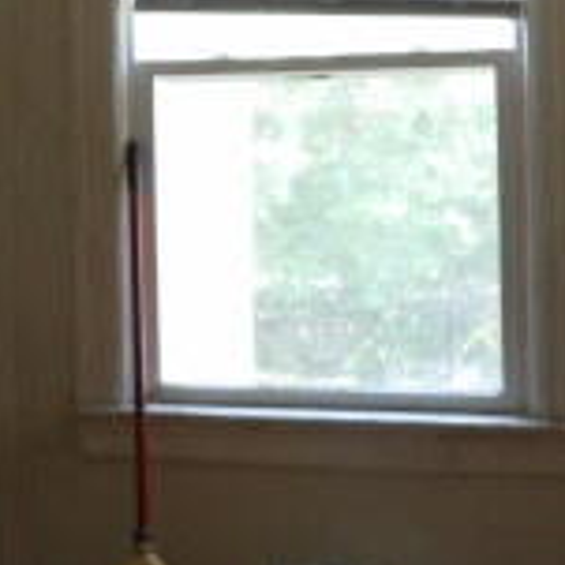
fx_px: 1662
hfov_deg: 17.9
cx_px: -191
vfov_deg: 19.1
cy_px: 135
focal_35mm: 90
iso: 200
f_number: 3.2
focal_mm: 4.3
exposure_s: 1/26
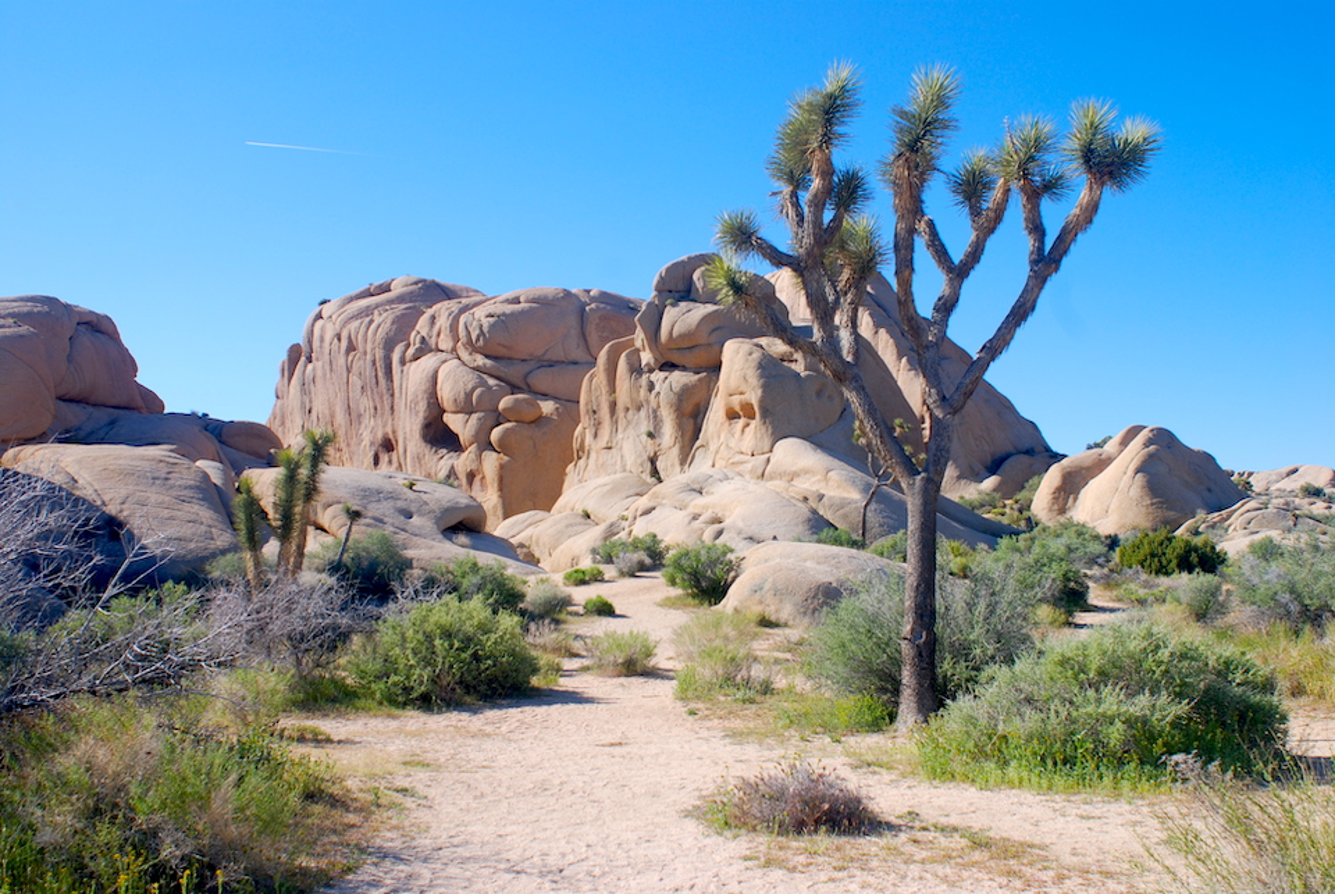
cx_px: 668
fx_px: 1337
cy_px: 447
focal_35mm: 36
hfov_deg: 53.1
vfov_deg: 37.0
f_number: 7.1
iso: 100
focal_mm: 24
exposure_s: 1/200
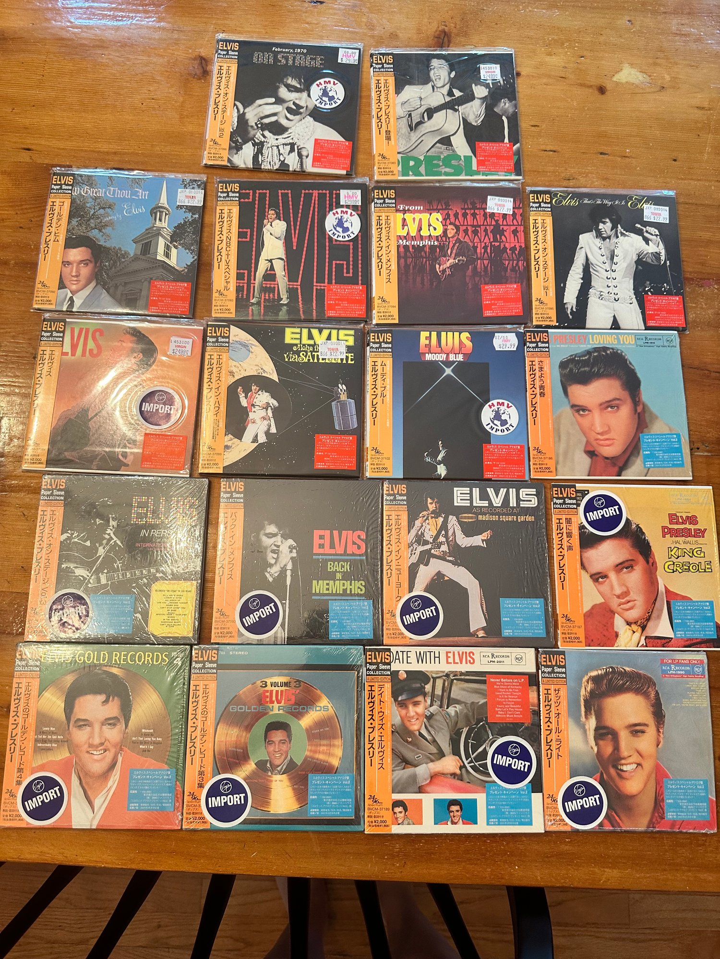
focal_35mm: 24
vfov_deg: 71.6
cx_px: 360
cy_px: 480
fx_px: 666
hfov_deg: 56.8
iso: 200
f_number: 1.78
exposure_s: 1/60
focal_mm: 6.86
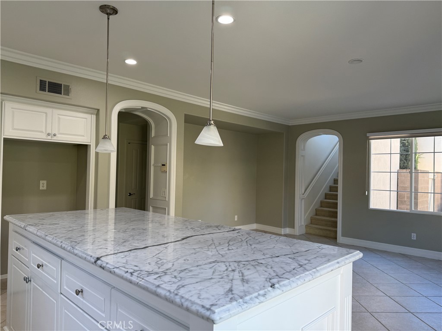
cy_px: 166
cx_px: 221
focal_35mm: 24
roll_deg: -1.2
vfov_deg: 56.8
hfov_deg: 71.6
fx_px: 306
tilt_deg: +0.8
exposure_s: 1/120
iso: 64
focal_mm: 6.76
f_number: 1.78
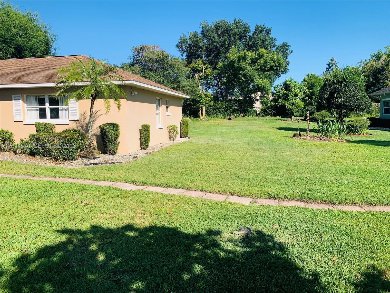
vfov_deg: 53.1
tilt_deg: -5.2
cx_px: 195
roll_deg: +0.8
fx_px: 293
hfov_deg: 67.3
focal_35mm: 26
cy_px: 146
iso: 25
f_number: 1.8
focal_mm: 4.25
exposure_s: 1/1812
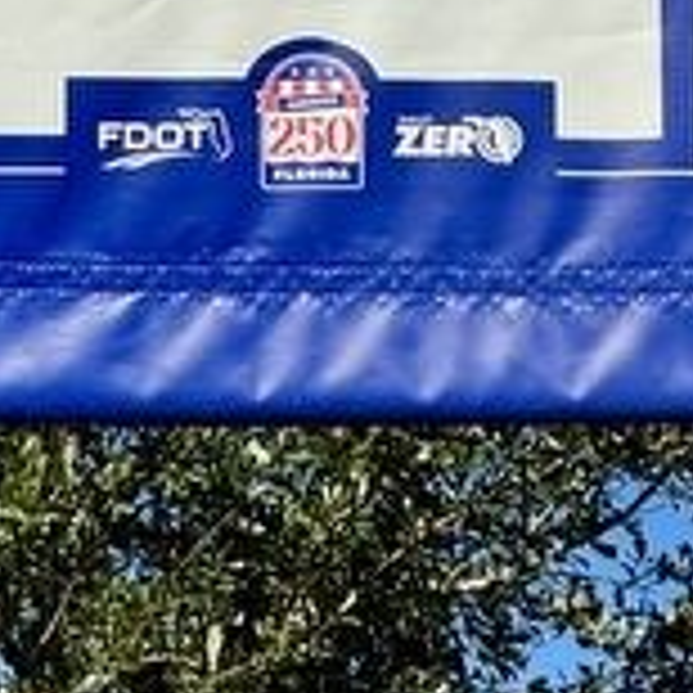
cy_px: -288
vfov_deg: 4.9
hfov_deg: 5.0
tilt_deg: +21.9
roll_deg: +2.8
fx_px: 7995
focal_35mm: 353
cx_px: 256
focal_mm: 9
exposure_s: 1/1783
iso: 25
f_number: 2.8
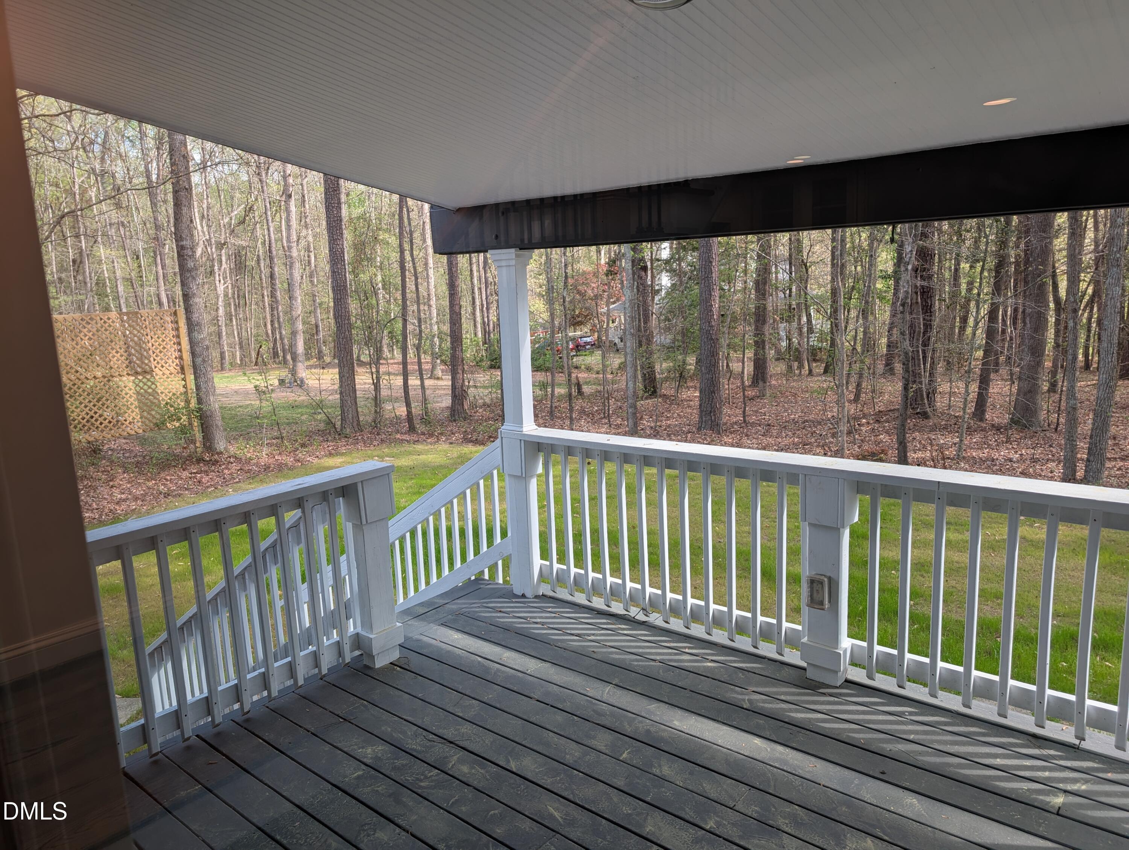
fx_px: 784
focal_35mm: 24
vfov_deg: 56.9
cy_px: 425
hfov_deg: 71.5
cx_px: 564
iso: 19
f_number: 1.68
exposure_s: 1/126
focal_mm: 6.9
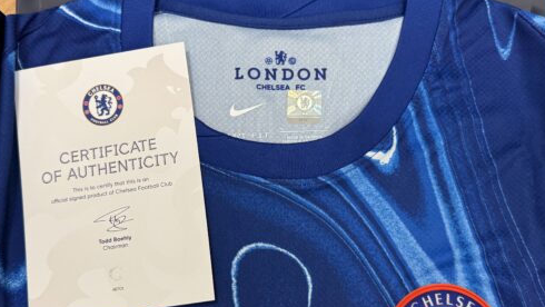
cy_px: 196
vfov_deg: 36.5
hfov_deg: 60.8
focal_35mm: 32
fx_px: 463
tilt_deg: -80.0
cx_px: 303
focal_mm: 6.76
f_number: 1.78
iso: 160
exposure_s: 1/120
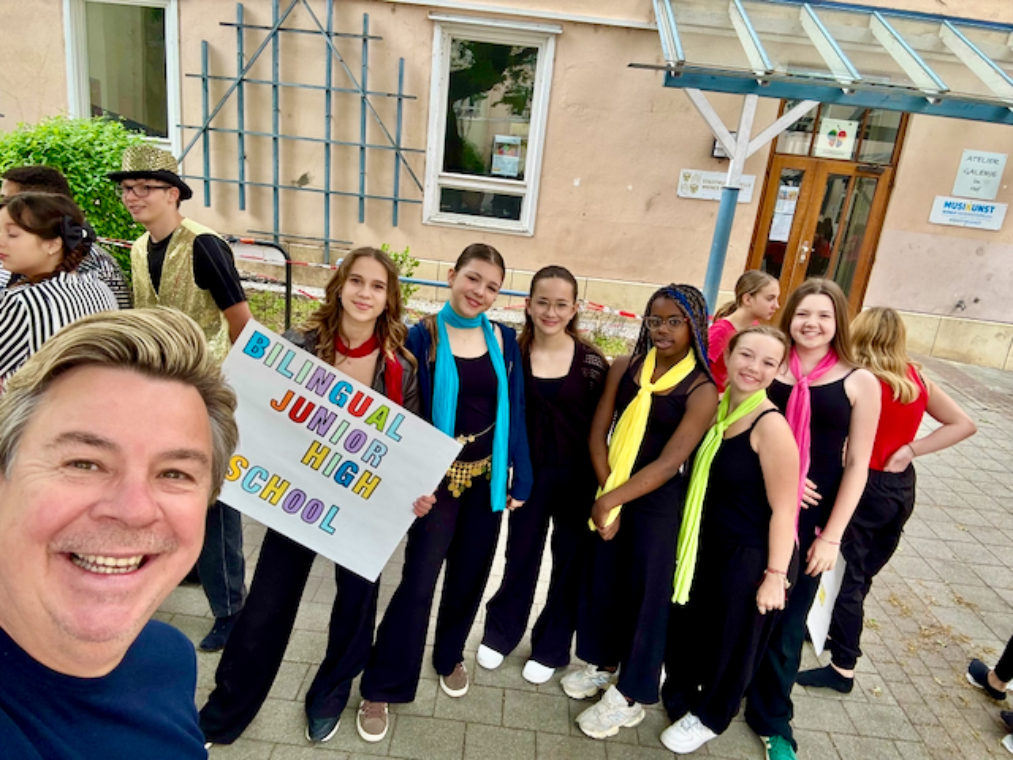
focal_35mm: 23
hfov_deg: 73.9
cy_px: 380
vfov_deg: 58.9
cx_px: 506
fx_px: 673
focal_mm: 2.69
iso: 40
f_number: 1.9
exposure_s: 1/121
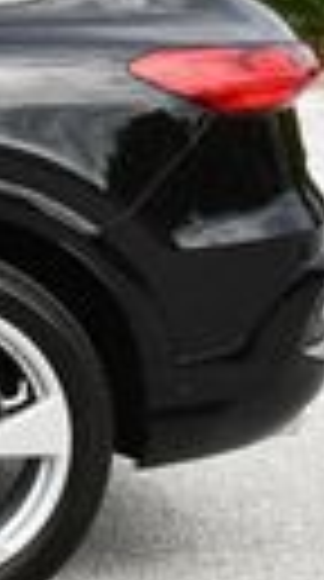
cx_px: -806
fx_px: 4164
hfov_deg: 4.2
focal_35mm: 271
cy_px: -148
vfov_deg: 7.9
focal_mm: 26
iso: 200
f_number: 8
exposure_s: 1/250
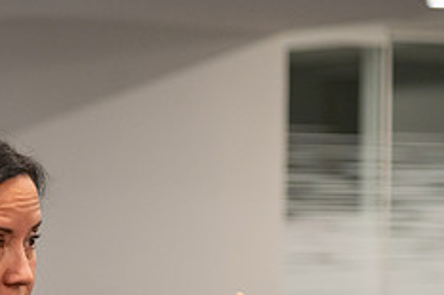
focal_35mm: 244
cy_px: 360
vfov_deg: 5.6
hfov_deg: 8.4
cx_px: 38
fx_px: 3007
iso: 1600
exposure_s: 1/160
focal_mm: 98
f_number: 4
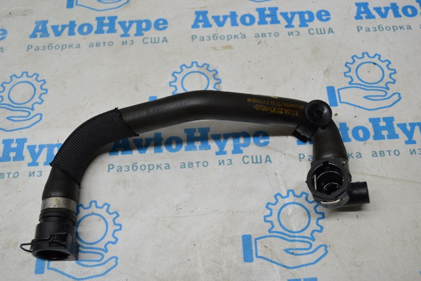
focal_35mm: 44
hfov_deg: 45.0
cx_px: 210
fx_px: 509
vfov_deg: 30.9
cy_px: 140
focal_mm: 29
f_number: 5
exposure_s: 1/100
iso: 400
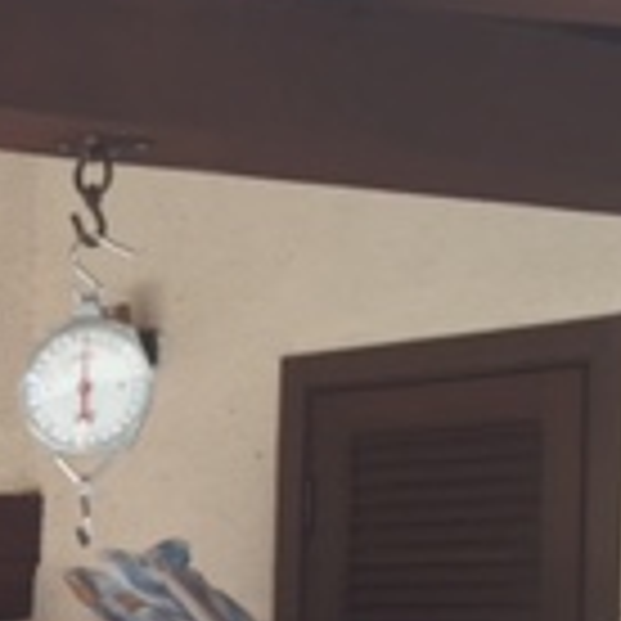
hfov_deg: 12.7
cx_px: -634
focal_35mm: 119
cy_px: 734
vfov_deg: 14.2
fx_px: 2415
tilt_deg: -2.2
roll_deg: -1.1
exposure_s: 1/527
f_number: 2.2
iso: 32
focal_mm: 4.15
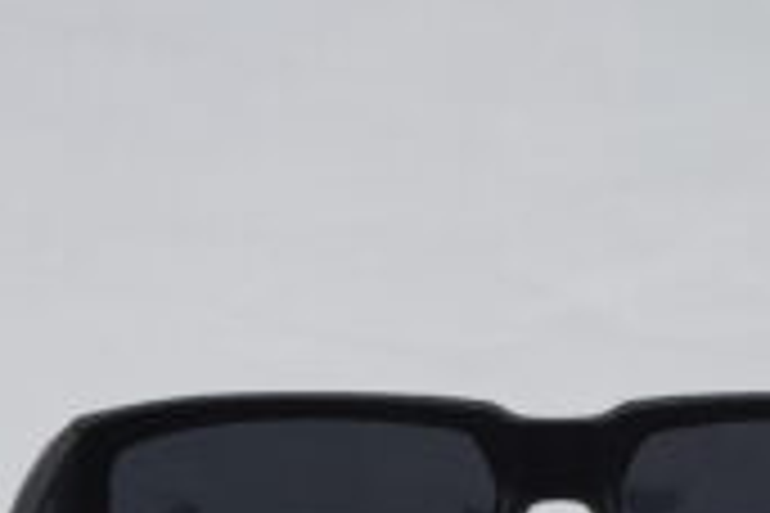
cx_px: 621
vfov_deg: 7.8
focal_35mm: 175
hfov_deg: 11.7
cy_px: 500
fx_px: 3743
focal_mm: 50
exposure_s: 1/160
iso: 100
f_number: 9
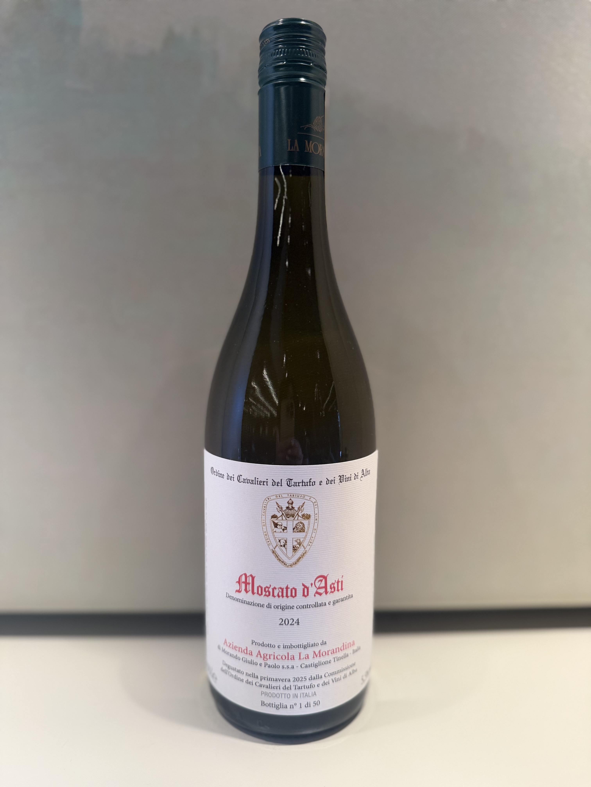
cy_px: 394
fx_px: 546
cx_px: 296
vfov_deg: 71.6
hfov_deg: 56.8
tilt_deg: -7.6
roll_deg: -0.5
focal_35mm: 24
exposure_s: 1/100
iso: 125
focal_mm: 6.76
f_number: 1.78
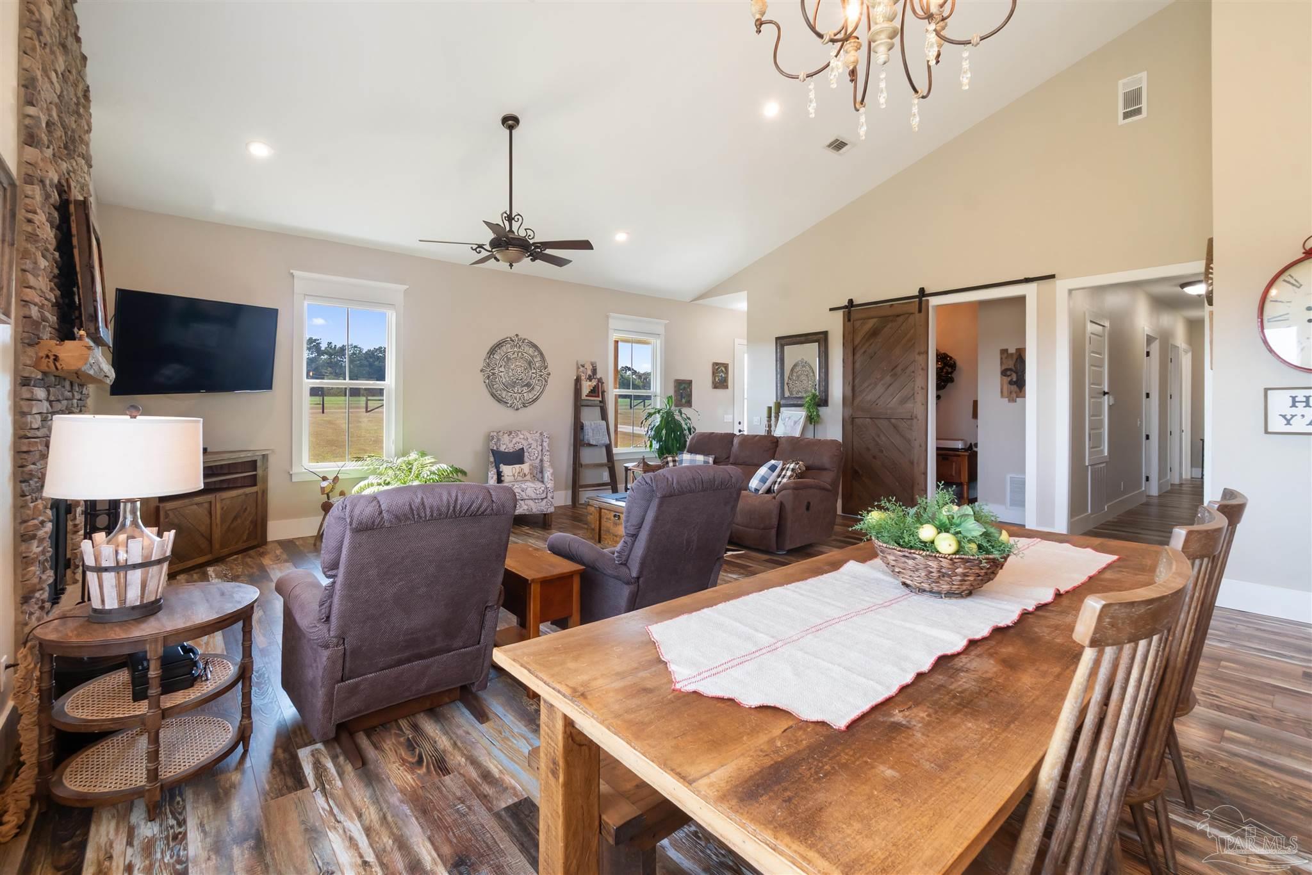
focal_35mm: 15
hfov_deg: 100.4
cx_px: 656
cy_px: 438
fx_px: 547
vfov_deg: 77.3
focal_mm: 10
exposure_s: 1/13
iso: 400
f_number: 10
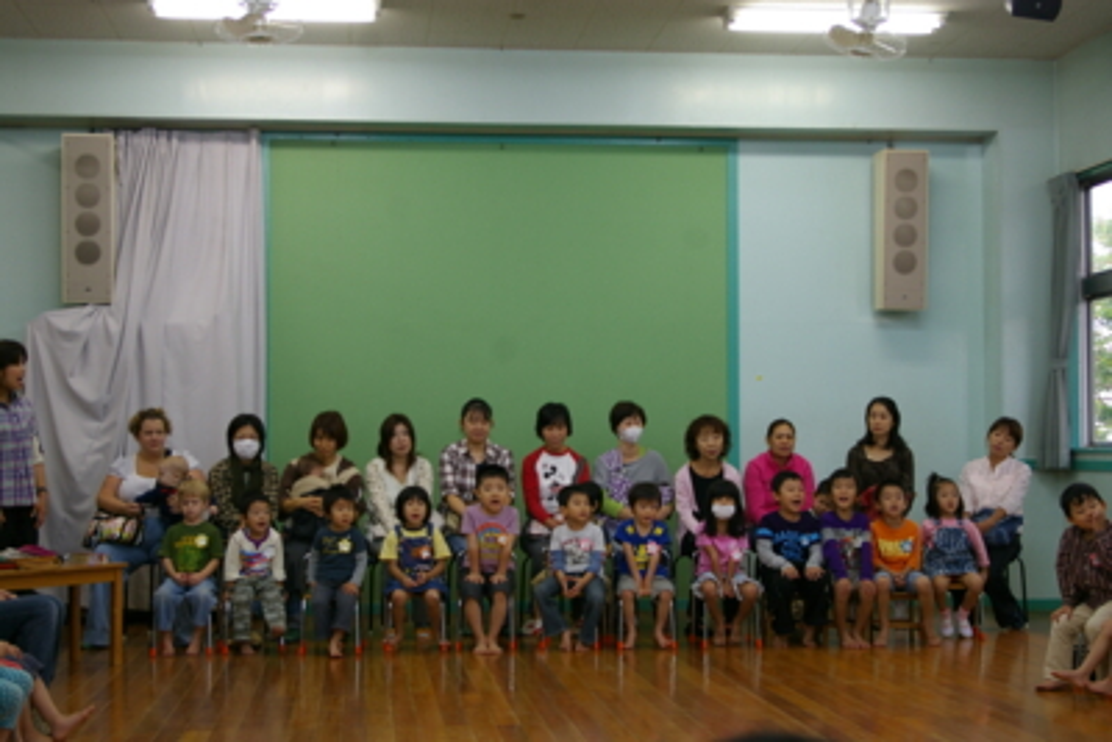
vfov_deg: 23.8
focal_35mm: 57
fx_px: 1761
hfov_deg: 35.0
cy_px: 371
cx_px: 556
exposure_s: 1/30
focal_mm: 38
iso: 400
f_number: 4.5
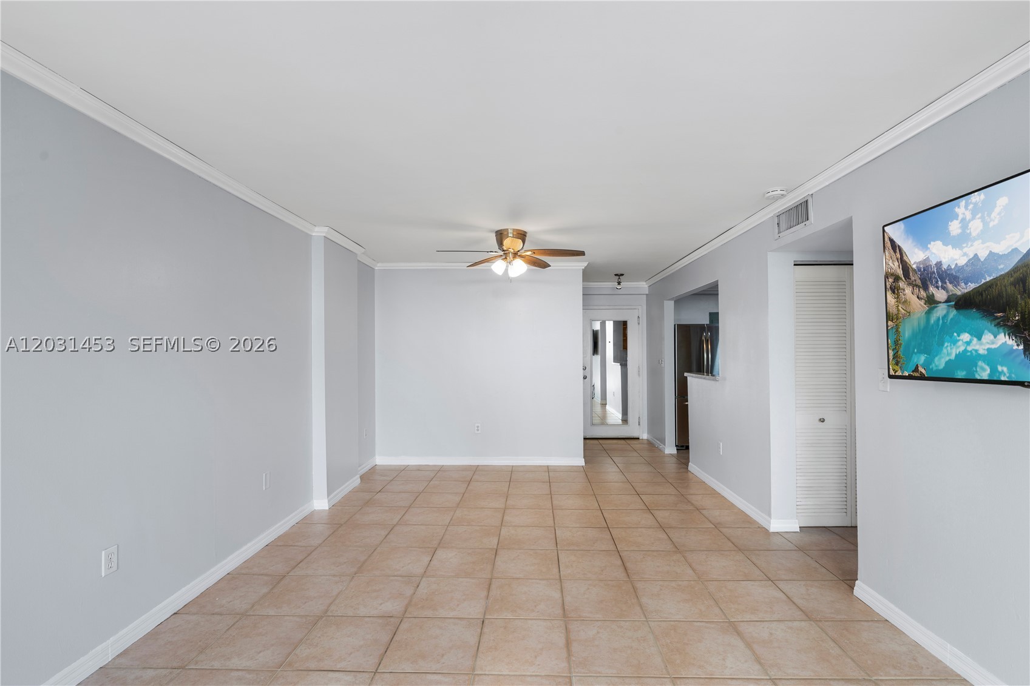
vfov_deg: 73.7
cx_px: 515
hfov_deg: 96.7
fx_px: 458
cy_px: 343
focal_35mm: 16
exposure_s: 1/1.25
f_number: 9
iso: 100
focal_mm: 16
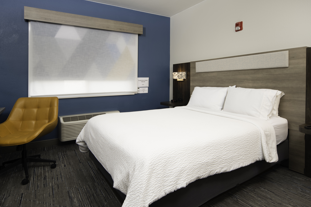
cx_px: 162
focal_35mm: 21
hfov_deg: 81.2
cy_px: 118
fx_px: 181
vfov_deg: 59.3
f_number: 11
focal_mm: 18
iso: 100
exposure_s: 1/4
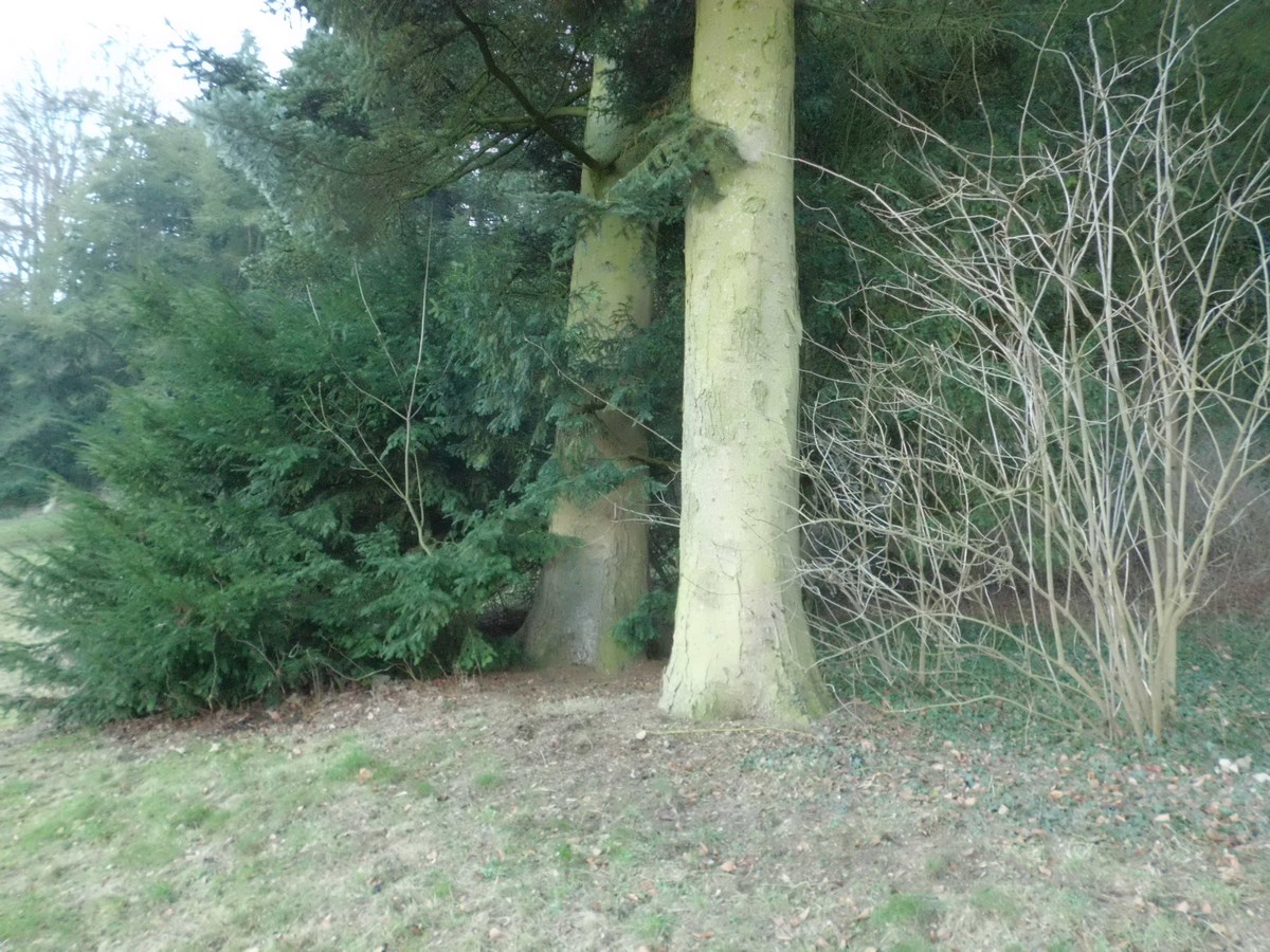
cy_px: 476
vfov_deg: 53.1
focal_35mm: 26
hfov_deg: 67.3
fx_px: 954
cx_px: 635
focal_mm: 4.6
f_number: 3.2
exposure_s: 1/60
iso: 400
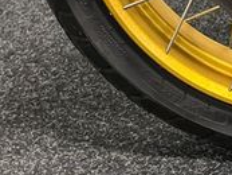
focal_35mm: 96
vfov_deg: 13.9
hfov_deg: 19.0
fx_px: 644
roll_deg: -1.7
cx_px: 299
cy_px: -127
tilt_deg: -6.4
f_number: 1.6
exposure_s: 1/50
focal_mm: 5.1
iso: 320
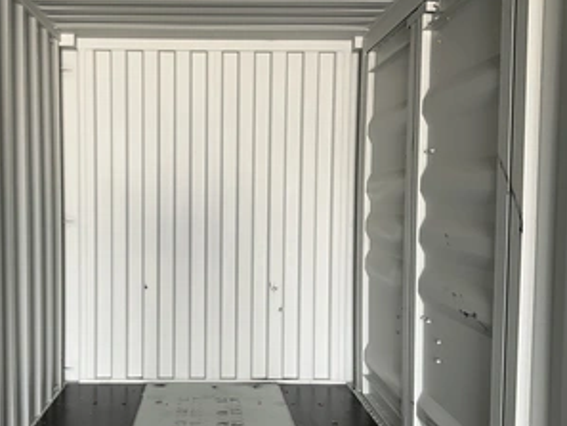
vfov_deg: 36.8
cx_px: 212
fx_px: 639
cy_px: 231
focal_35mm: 39
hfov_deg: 47.4
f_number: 1.8
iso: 64
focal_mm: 3
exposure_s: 1/92
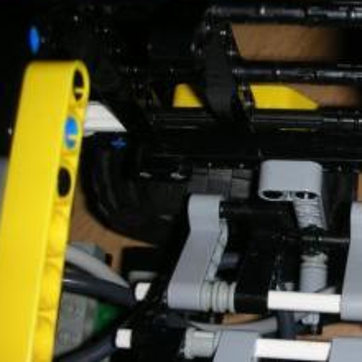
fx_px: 745
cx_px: 364
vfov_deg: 27.2
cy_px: 227
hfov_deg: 25.9
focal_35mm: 63
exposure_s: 1/60.1
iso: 50
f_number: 8.5
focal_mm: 5.8
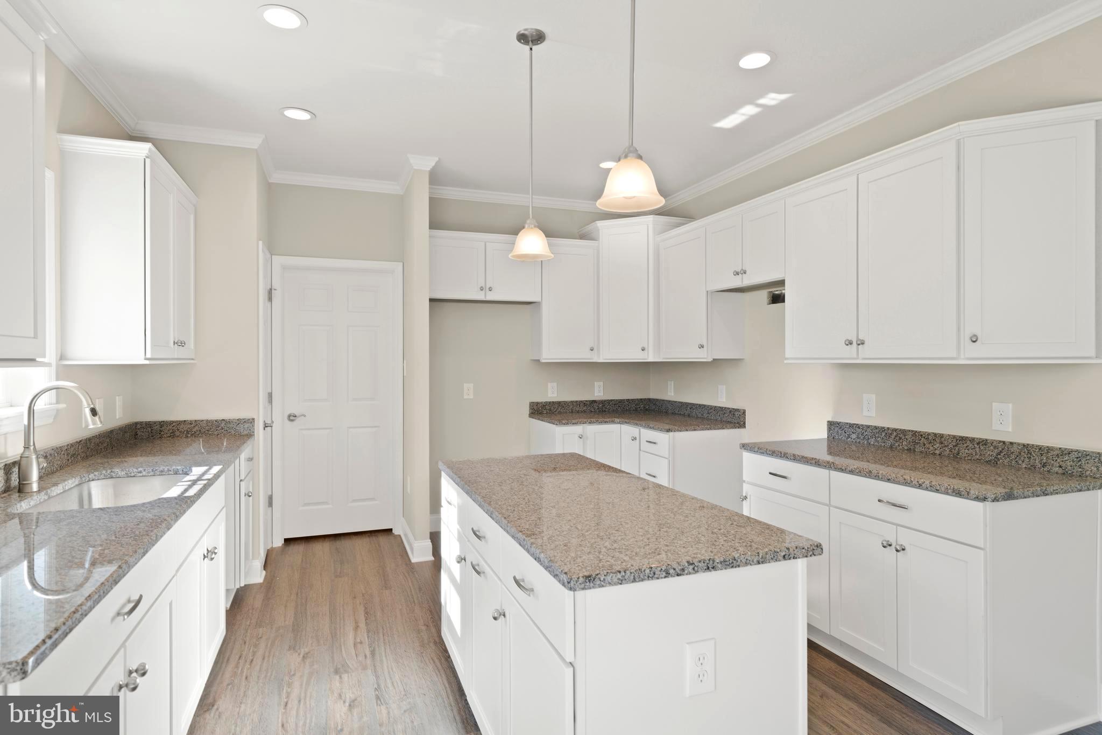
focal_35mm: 18
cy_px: 368
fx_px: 551
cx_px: 551
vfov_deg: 67.4
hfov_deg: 90.0
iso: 100
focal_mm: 18
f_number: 5.6
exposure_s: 1/4
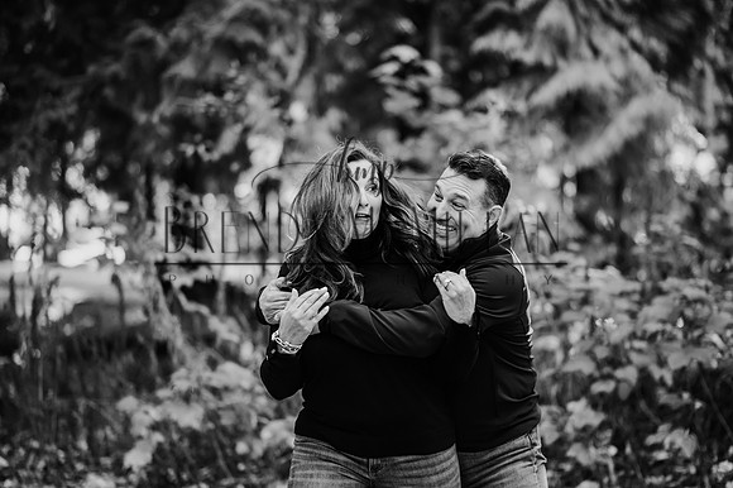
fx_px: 1730
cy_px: 244
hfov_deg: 23.9
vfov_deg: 16.1
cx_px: 366
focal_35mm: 85
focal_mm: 85
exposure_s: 1/640
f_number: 1.8
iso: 500
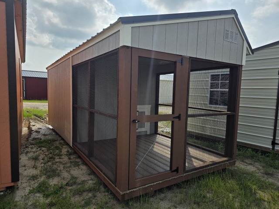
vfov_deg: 58.9
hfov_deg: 73.9
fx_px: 185
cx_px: 140
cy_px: 104
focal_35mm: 23
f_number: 1.7
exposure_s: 1/7944
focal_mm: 6.3
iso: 64
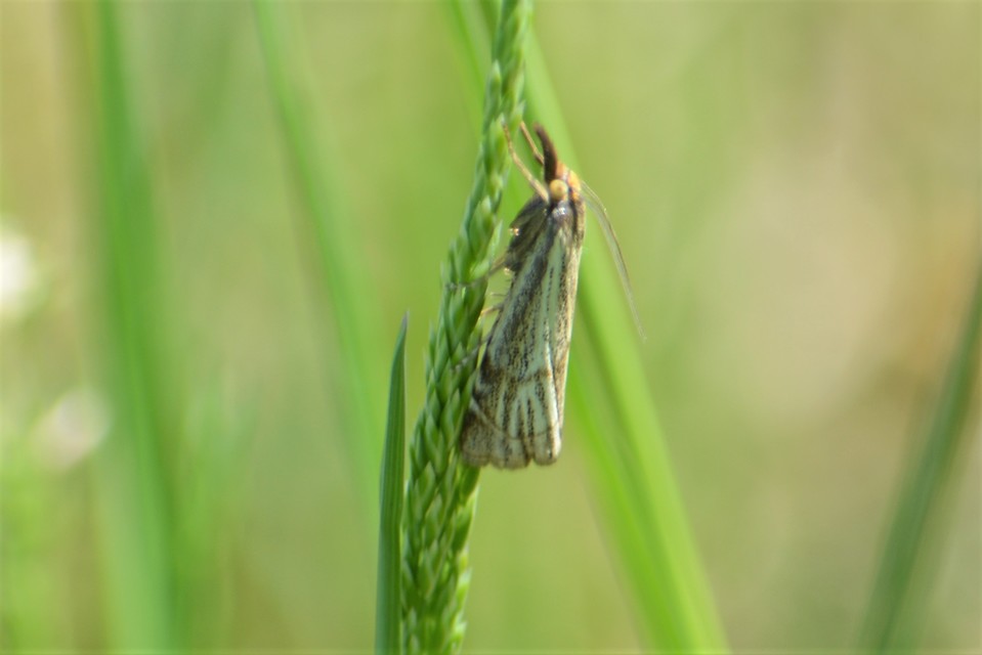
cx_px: 491
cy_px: 328
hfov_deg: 4.6
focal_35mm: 450
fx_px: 12278
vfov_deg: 3.1
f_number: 8
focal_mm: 300
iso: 110
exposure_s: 1/125
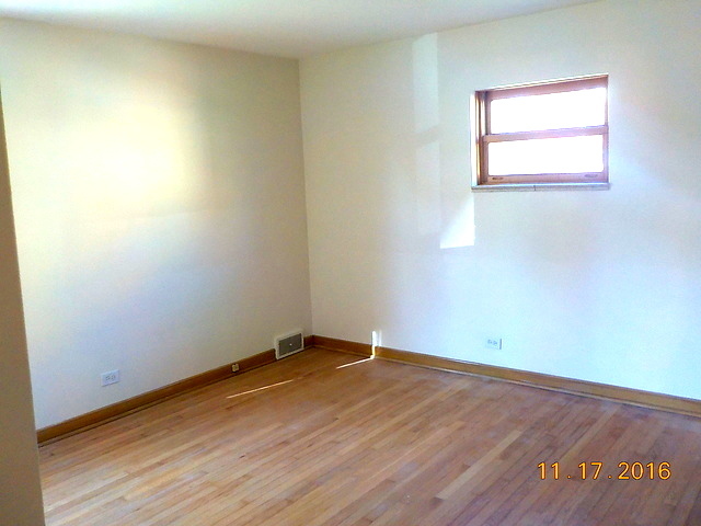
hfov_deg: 60.0
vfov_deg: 46.8
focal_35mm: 30
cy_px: 263
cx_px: 350
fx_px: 608
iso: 250
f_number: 3.3
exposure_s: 1/30
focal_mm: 4.1
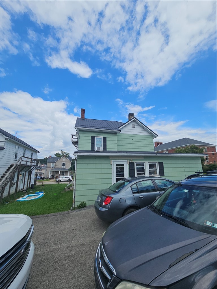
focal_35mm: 13
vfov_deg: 106.2
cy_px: 144
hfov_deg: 89.9
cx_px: 108
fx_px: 109
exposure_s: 1/3143
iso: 50
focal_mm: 2.2
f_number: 2.2
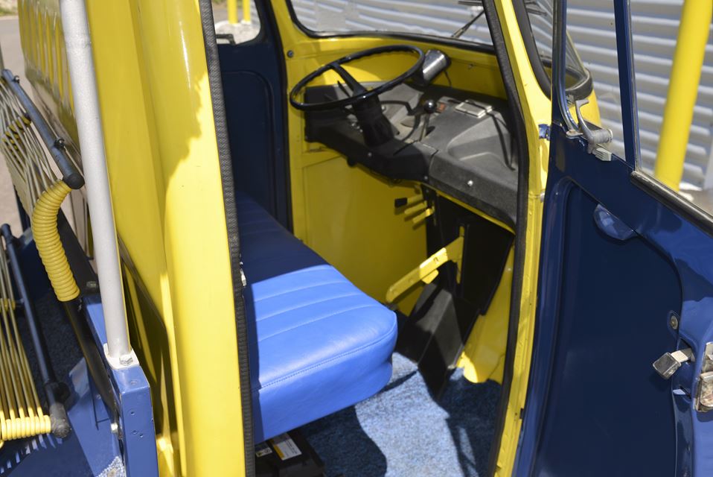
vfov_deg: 35.1
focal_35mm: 38
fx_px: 753
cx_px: 356
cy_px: 238
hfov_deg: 50.7
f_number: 7.1
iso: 100
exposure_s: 1/200
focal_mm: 38
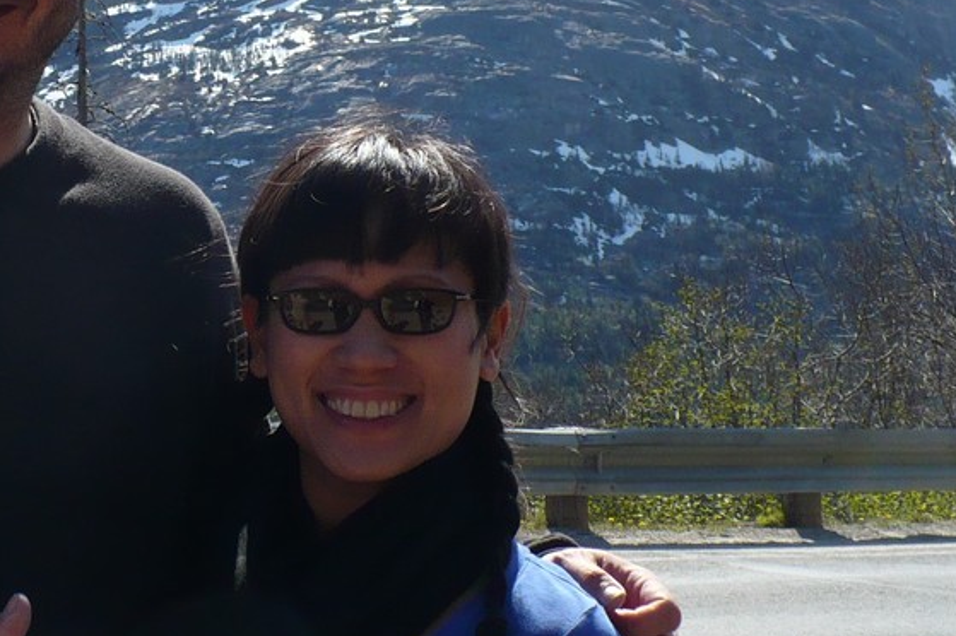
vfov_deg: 15.0
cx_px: 103
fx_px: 2415
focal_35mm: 91
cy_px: 218
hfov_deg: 21.9
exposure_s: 1/160
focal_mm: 6.1
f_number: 8
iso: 100
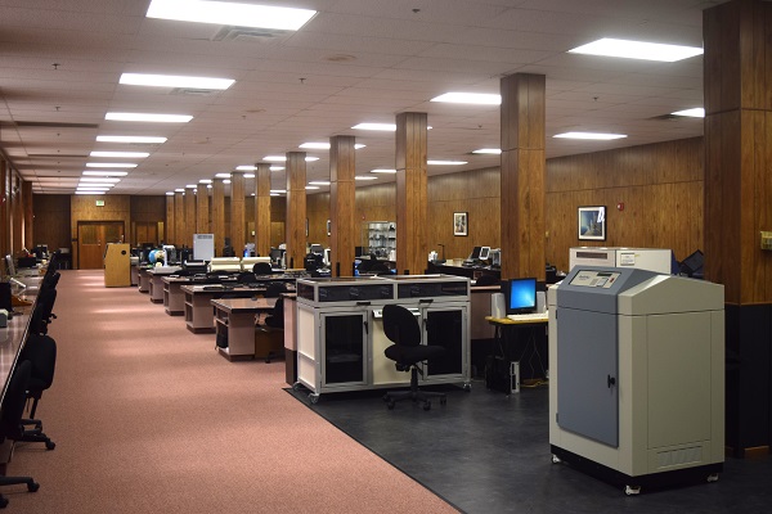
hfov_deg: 49.6
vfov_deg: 34.2
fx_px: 836
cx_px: 386
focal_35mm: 39
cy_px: 257
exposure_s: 1/60
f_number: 4
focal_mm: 26
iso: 400
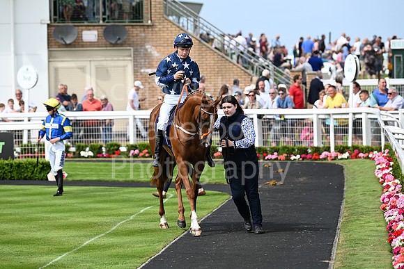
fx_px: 2020
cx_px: 202
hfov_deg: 11.4
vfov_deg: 7.6
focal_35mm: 180
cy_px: 134
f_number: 4.5
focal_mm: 180
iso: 400
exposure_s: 1/2500
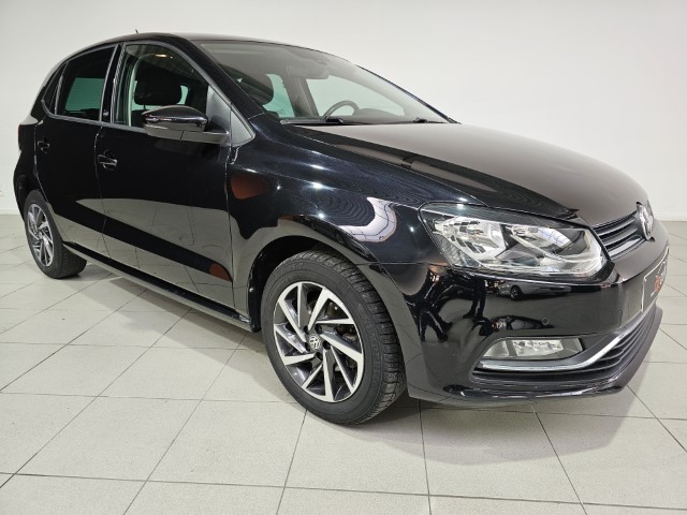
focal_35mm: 23
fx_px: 456
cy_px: 258
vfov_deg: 58.9
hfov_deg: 73.9
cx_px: 344
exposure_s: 1/180
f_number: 1.7
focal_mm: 6.3
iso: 160
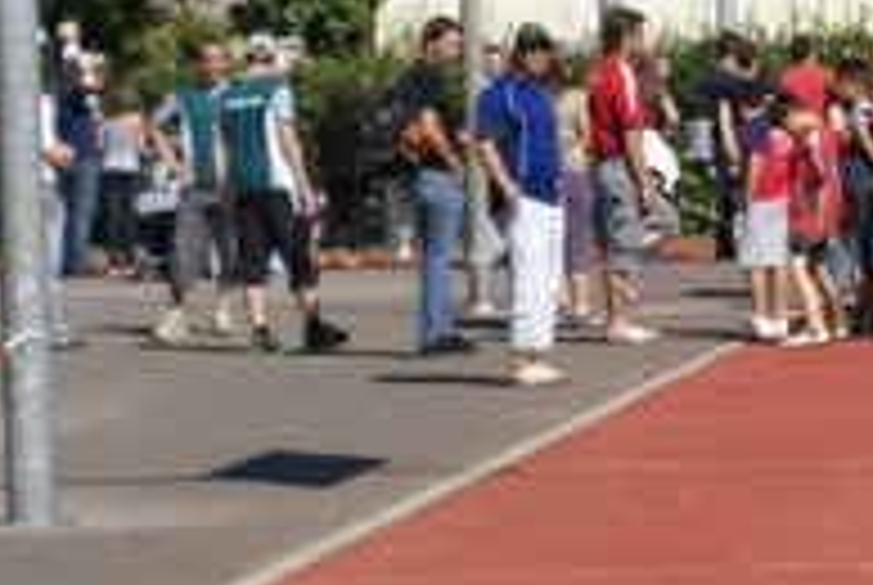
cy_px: 472
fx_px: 6072
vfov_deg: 5.5
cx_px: 1102
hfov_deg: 8.1
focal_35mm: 250
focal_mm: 60
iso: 100
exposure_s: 1/320
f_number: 7.1
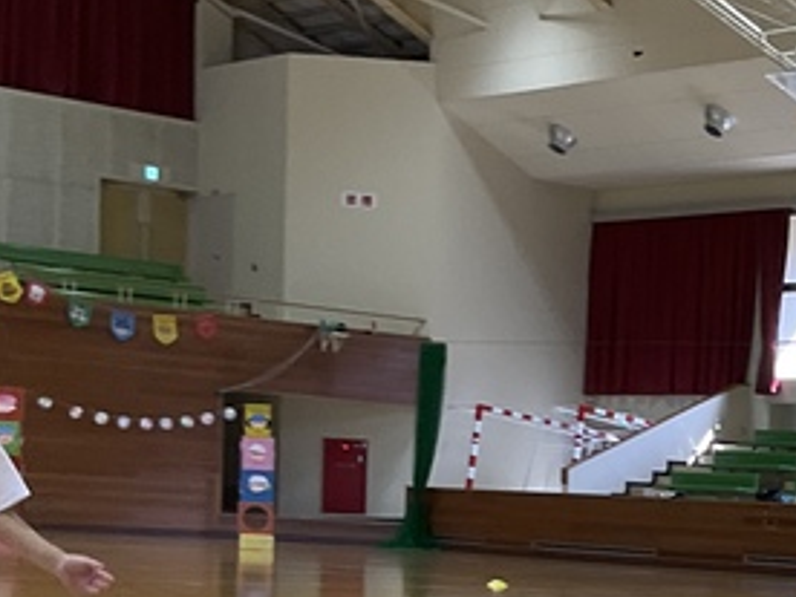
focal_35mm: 105
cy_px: 678
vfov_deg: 13.8
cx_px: 1024
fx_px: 2414
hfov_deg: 17.6
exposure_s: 1/122
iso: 40
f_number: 1.8
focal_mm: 3
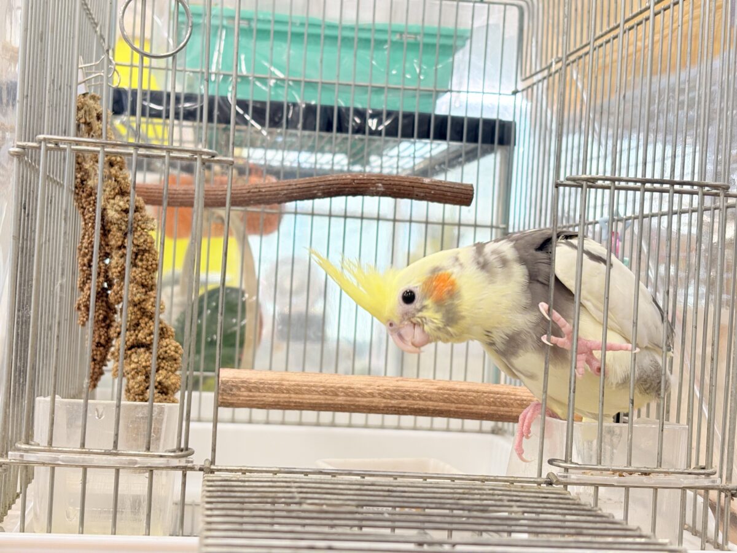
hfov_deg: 36.8
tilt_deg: +0.7
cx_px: 368
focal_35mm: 52
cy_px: 276
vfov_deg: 28.0
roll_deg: -3.1
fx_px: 1107
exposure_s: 1/50
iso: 40
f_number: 1.6
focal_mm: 5.96
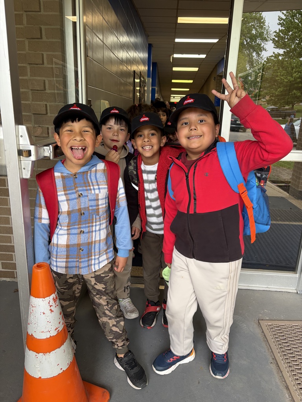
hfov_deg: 53.1
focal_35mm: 26
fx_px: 302
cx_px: 151
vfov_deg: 67.3
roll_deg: -1.9
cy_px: 201
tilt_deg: -17.3
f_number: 1.6
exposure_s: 1/122
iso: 100
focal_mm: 5.96
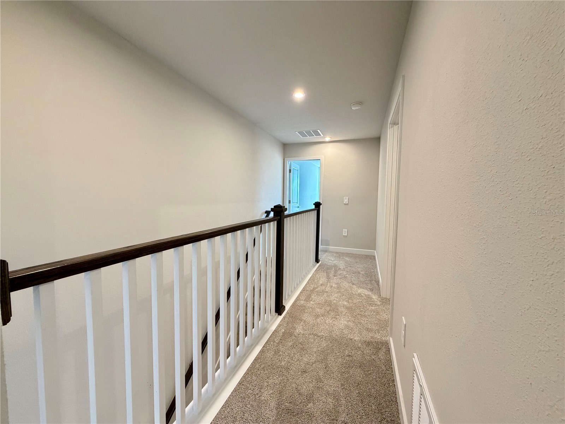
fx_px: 229
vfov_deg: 85.7
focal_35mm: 14
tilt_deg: -3.8
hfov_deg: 102.1
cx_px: 282
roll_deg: -0.2
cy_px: 212
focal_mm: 2.22
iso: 400
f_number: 2.2
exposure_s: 1/60
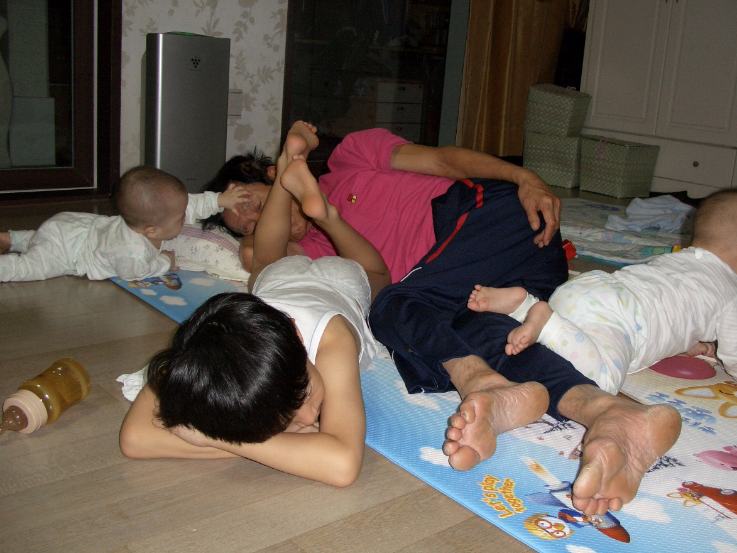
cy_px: 278
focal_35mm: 36
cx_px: 393
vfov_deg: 39.7
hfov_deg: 51.3
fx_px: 767
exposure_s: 1/60
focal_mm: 7.1
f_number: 2.8
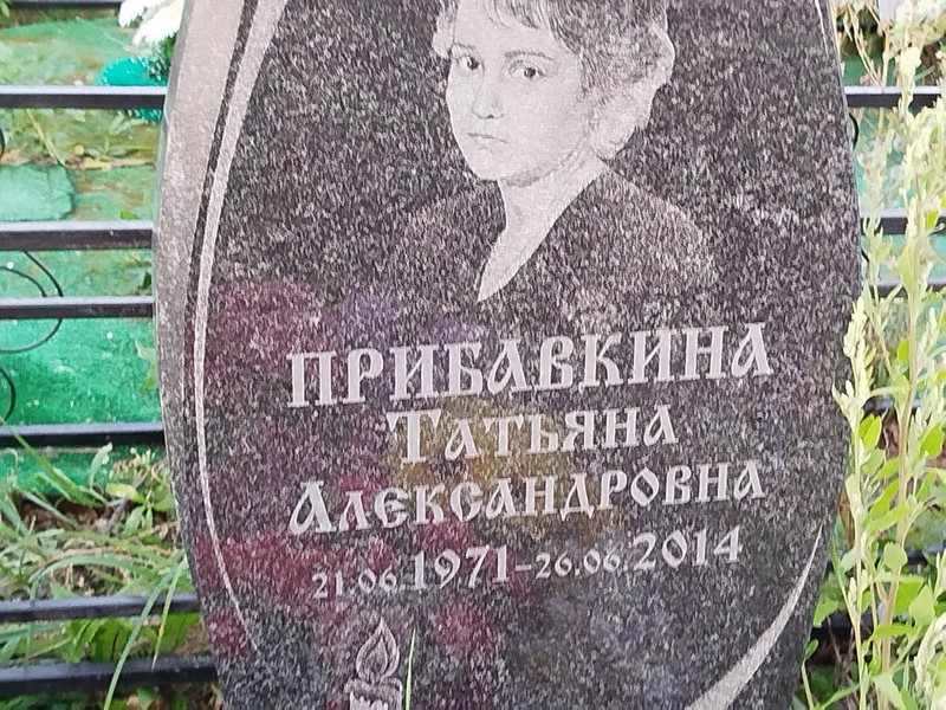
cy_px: 355
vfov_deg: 20.4
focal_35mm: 72
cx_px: 473
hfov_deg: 27.0
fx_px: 1968
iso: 200
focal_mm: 5.31
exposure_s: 1/33
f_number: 1.7
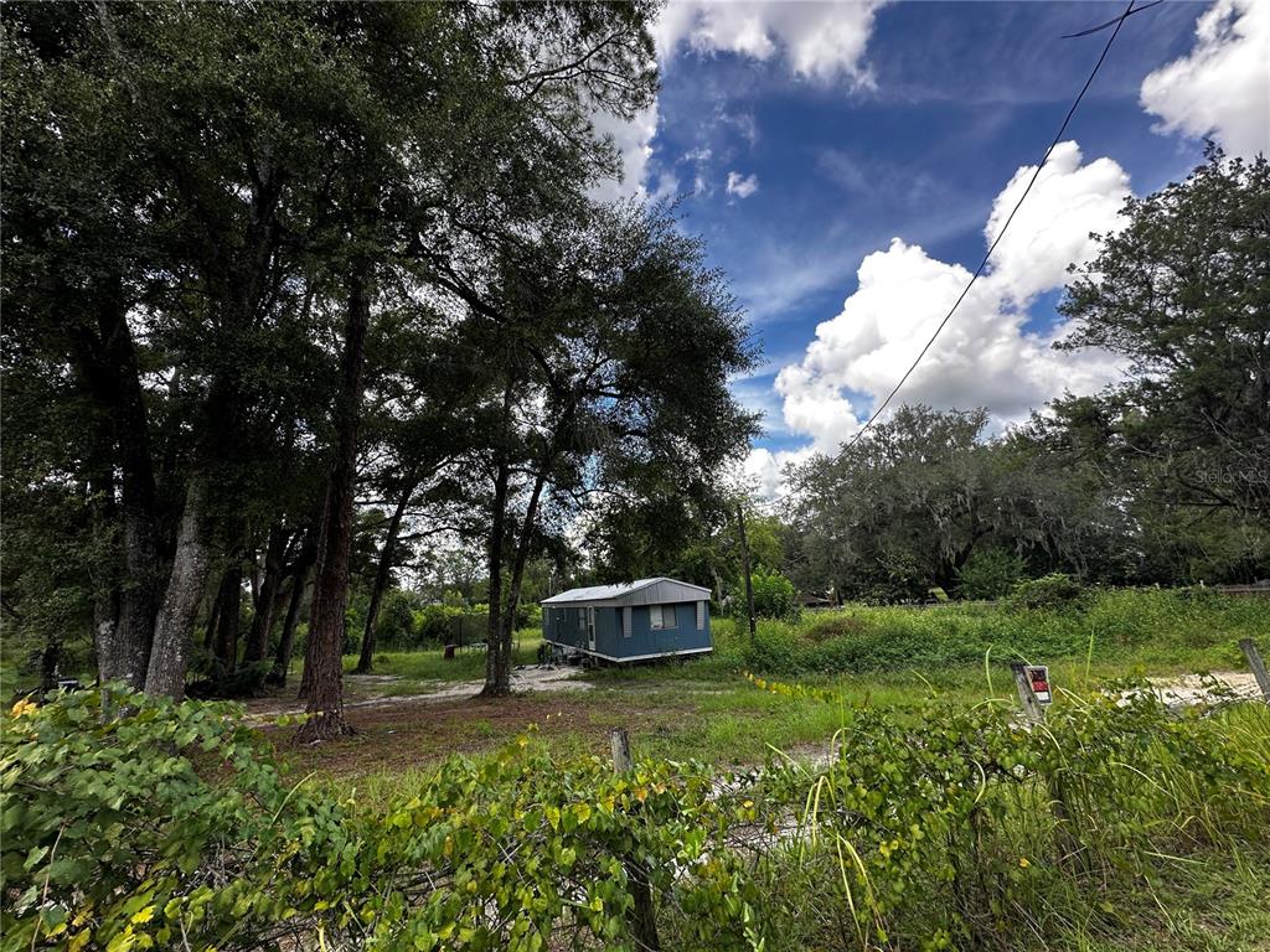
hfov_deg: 102.1
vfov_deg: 85.7
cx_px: 635
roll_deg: +3.9
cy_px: 476
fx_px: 514
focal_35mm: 14
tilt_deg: +12.5
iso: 40
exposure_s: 1/500
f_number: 2.2
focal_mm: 2.22
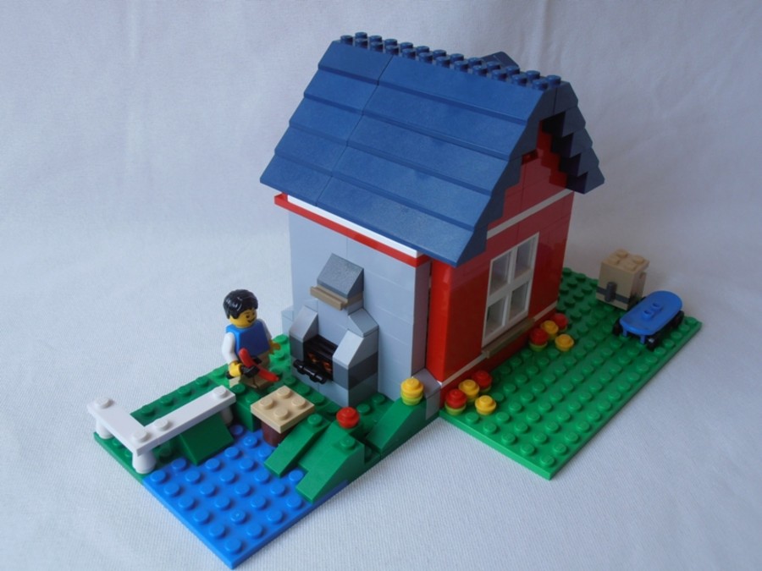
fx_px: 814
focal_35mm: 37
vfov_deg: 38.7
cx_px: 381
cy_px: 286
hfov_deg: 50.1
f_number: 3.9
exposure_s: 1/80
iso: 80
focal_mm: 6.61
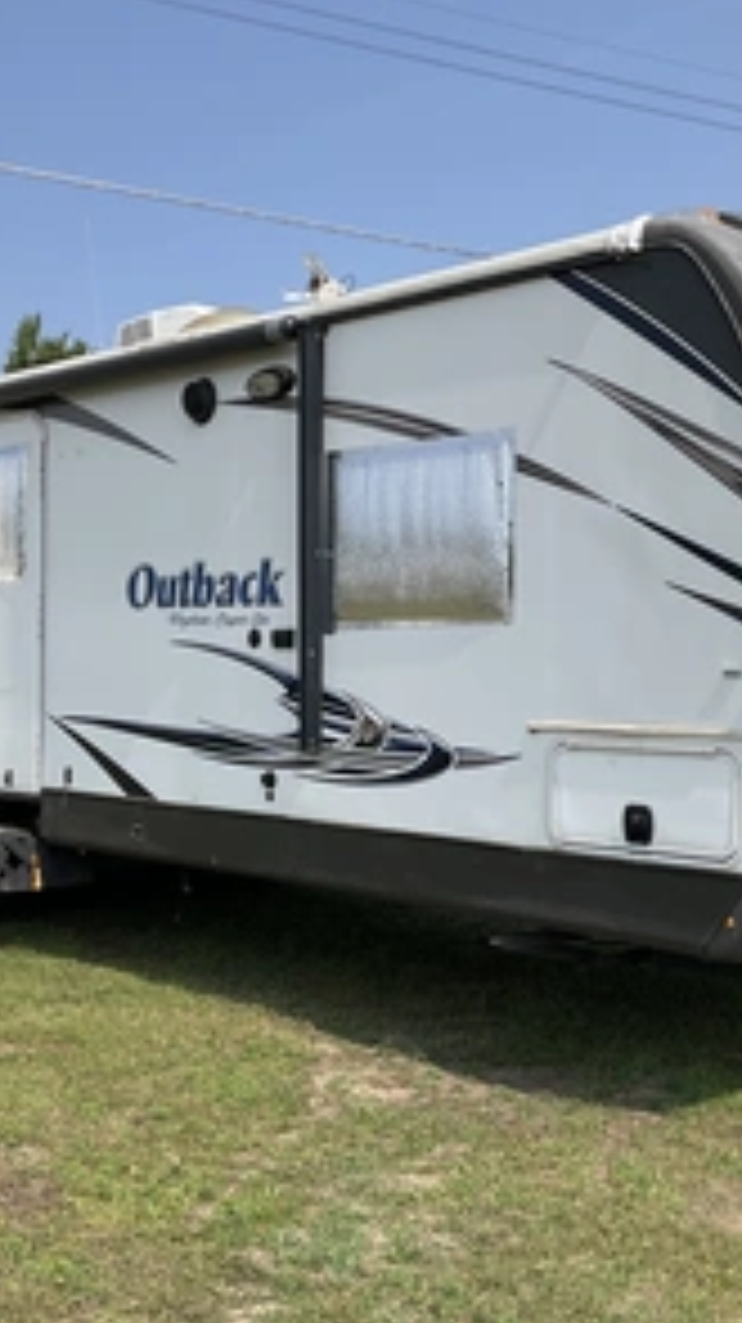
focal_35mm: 43
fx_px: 1507
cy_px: 666
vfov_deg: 47.4
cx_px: 472
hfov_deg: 27.6
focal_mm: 3
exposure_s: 1/2141
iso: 25
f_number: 1.8
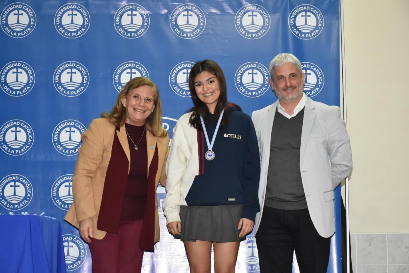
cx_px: 204
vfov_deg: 13.0
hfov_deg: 19.5
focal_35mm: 105
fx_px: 1193
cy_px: 136
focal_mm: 70
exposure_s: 1/60
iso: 1600
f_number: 8
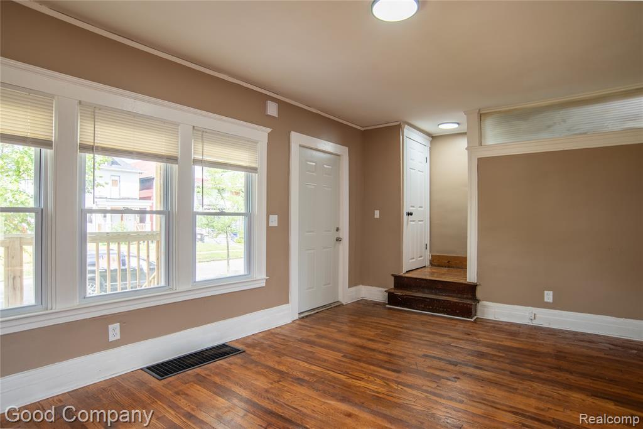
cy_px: 214
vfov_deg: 61.9
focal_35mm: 20
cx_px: 322
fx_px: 357
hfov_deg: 84.0
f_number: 8
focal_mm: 20
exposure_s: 1/160
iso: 200
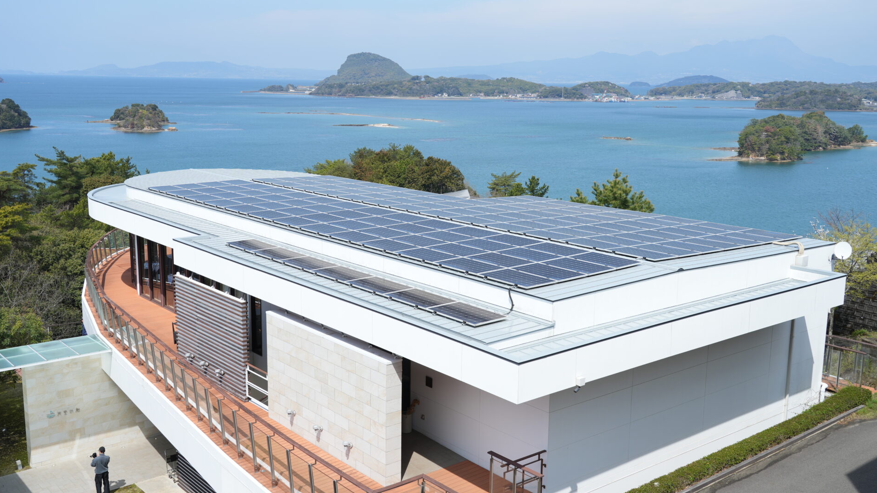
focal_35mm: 36
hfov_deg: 55.3
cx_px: 438
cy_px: 252
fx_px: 837
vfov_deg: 32.8
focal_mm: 34
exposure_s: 1/400
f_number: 5.6
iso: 100
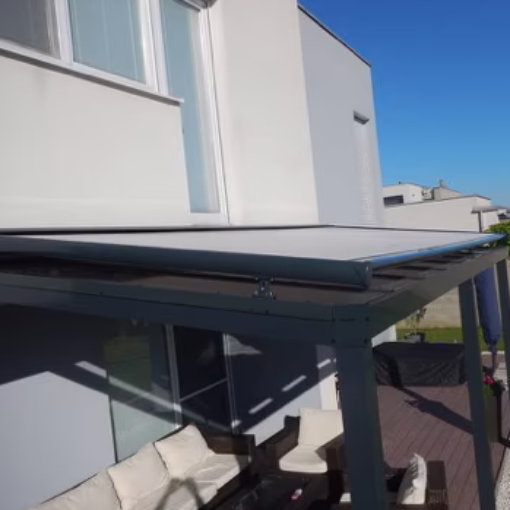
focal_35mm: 34
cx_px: 301
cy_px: 250
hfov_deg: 48.2
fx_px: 567
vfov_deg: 48.4
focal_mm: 5
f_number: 7.8
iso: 125
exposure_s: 1/500
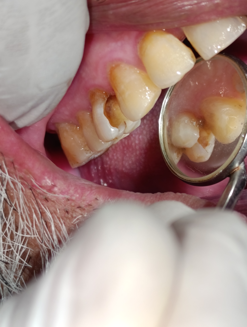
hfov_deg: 59.0
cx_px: 124
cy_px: 164
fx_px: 218
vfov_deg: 73.8
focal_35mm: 23
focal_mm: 6.14
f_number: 1.6
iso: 160
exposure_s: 1/100
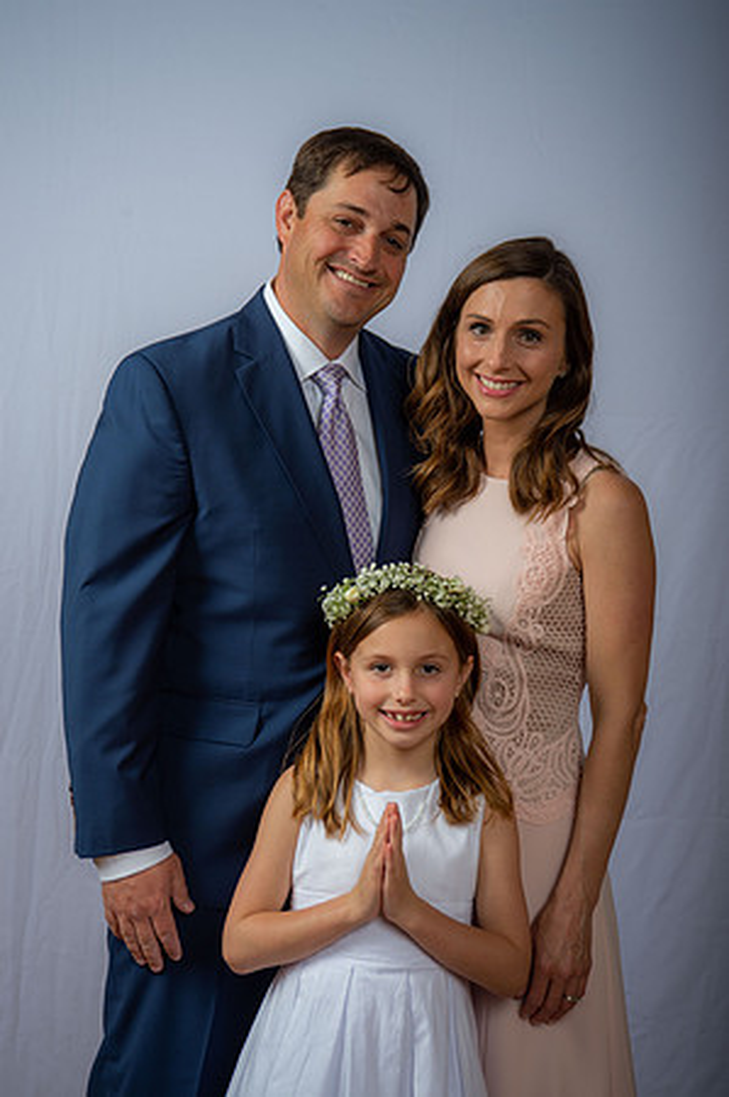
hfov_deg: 23.3
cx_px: 364
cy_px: 548
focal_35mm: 58
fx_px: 1766
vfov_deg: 34.5
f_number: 6.3
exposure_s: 1/200
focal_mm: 58
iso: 250
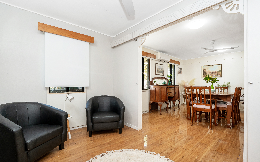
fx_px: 113
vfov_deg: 71.4
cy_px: 84
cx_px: 125
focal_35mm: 16
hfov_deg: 97.9
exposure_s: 1/10
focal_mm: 14.9
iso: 400
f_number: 9
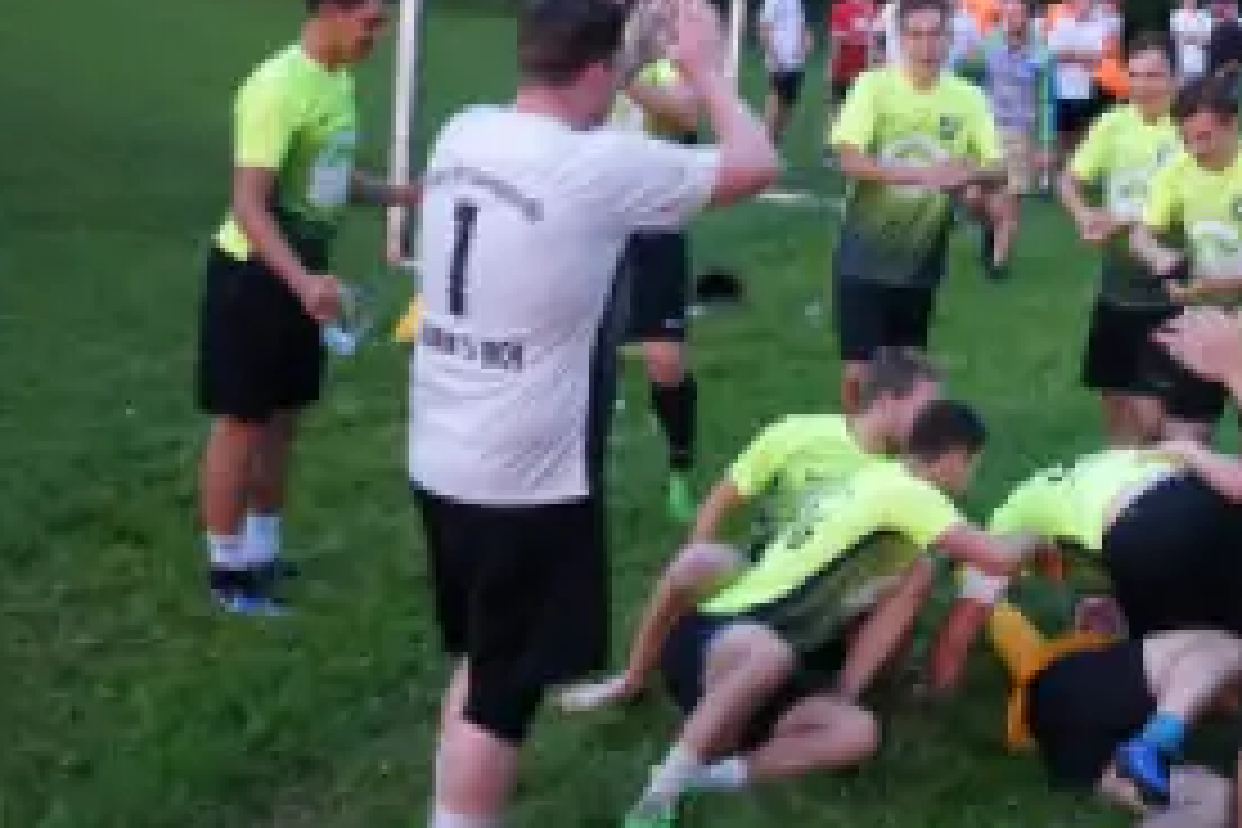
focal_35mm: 63
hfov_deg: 30.5
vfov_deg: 21.5
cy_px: 310
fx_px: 2173
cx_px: 1109
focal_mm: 29
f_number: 3.5
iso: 3200
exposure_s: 1/160
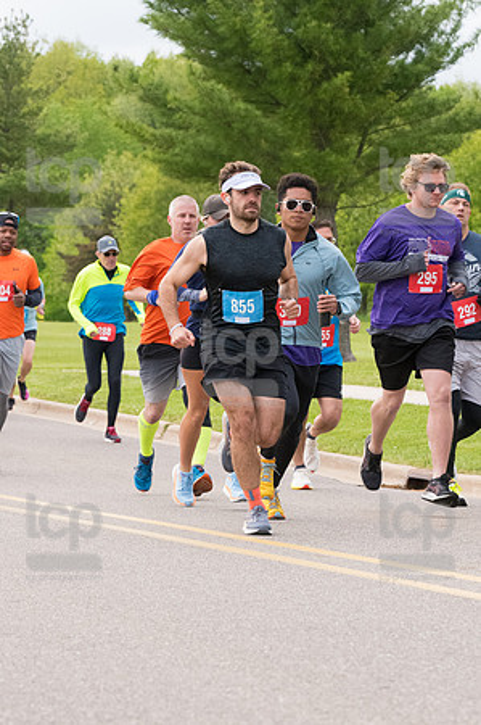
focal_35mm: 180
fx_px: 3616
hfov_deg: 7.6
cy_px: 362
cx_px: 240
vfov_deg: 11.4
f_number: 7.1
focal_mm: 120
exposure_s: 1/1600
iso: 4000
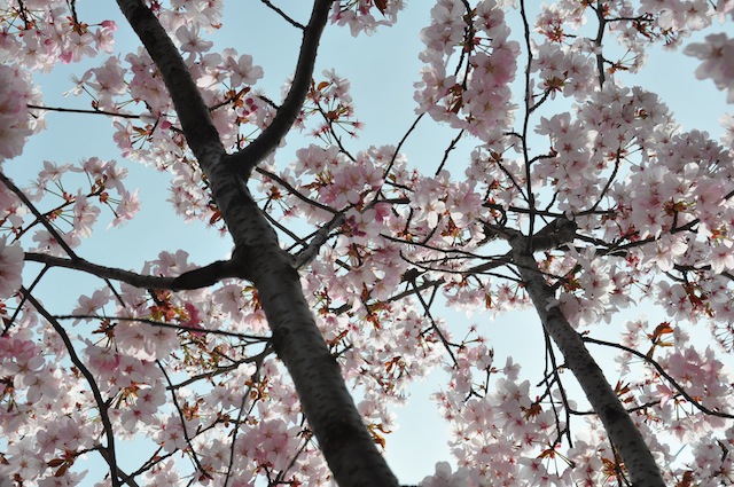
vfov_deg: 23.7
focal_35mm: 57
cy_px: 244
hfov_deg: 35.1
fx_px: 1161
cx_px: 367
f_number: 10
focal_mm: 38
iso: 200
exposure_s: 1/400
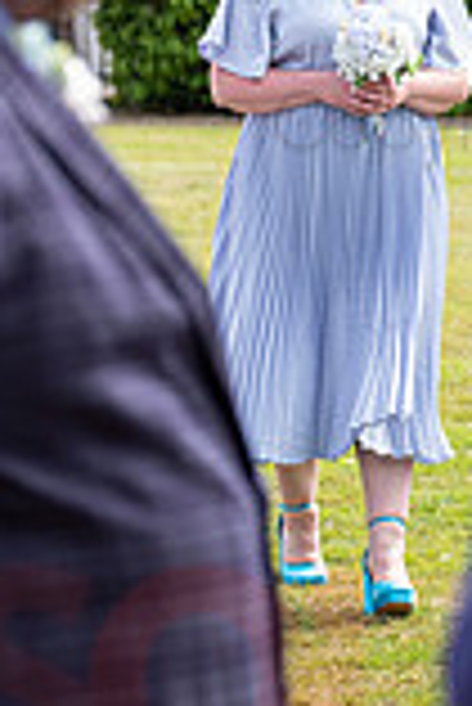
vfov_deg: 6.7
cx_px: 346
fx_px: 6004
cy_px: -67
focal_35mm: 306
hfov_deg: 4.5
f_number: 3.2
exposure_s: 1/640
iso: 200
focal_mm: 71.5
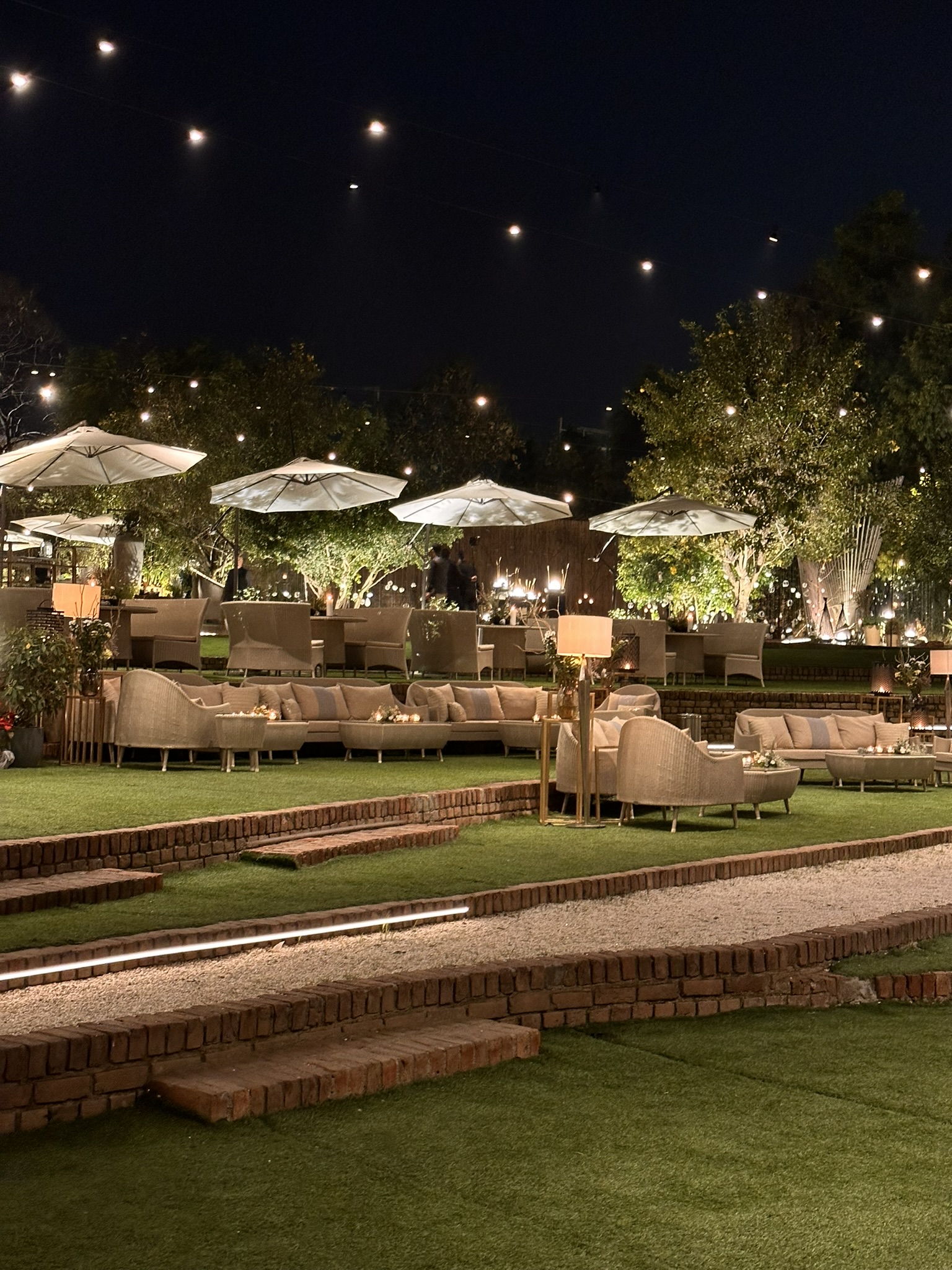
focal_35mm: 48
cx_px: 476
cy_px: 635
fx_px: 1760
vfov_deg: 39.7
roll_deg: -0.9
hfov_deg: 30.3
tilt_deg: +2.9
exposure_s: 1/33
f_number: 1.78
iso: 400
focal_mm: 6.86
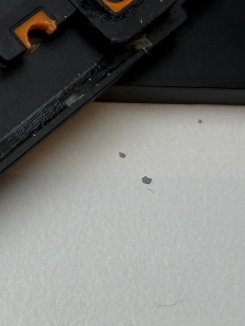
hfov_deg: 11.7
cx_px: -218
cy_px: 90
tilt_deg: -62.7
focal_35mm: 116
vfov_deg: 16.9
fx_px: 1094
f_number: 2.2
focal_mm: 2.22
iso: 40
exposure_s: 1/227
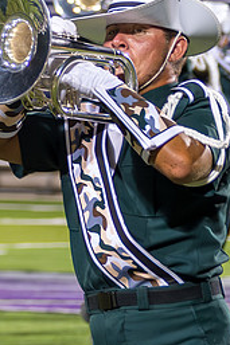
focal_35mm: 479
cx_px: -553
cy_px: 23
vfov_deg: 4.3
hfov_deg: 2.8
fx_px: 4596
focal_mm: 95
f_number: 4.5
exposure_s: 1/160
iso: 2000
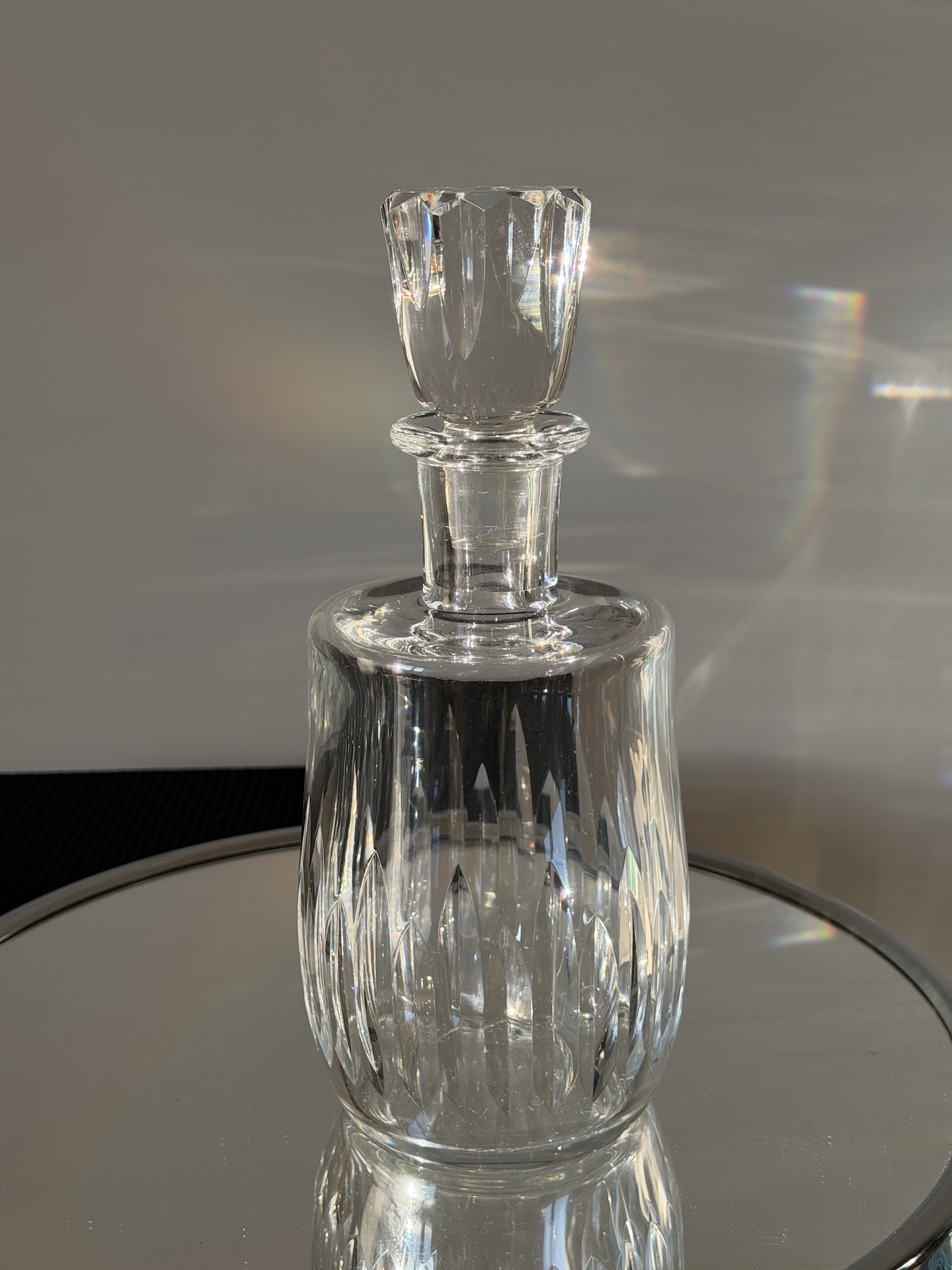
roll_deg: +1.4
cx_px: 476
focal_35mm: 48
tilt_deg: -15.1
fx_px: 1760
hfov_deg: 30.3
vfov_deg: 39.7
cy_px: 635
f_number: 1.78
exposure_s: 1/837
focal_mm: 6.76
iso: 100
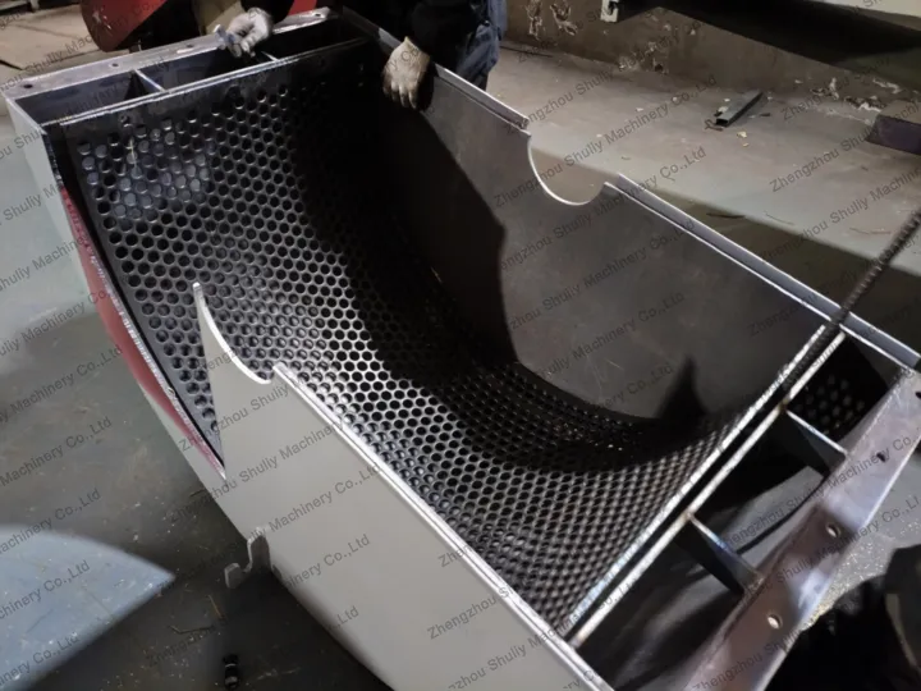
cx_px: 460
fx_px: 692
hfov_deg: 67.3
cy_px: 346
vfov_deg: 53.1
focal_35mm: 26
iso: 2500
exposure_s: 1/25
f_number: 1.5
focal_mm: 4.94
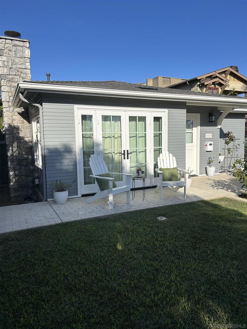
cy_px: 164
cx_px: 124
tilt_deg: -5.7
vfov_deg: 67.3
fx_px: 247
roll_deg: +0.2
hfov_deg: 53.1
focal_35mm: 26
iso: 50
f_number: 1.5
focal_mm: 5.7
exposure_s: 1/5319
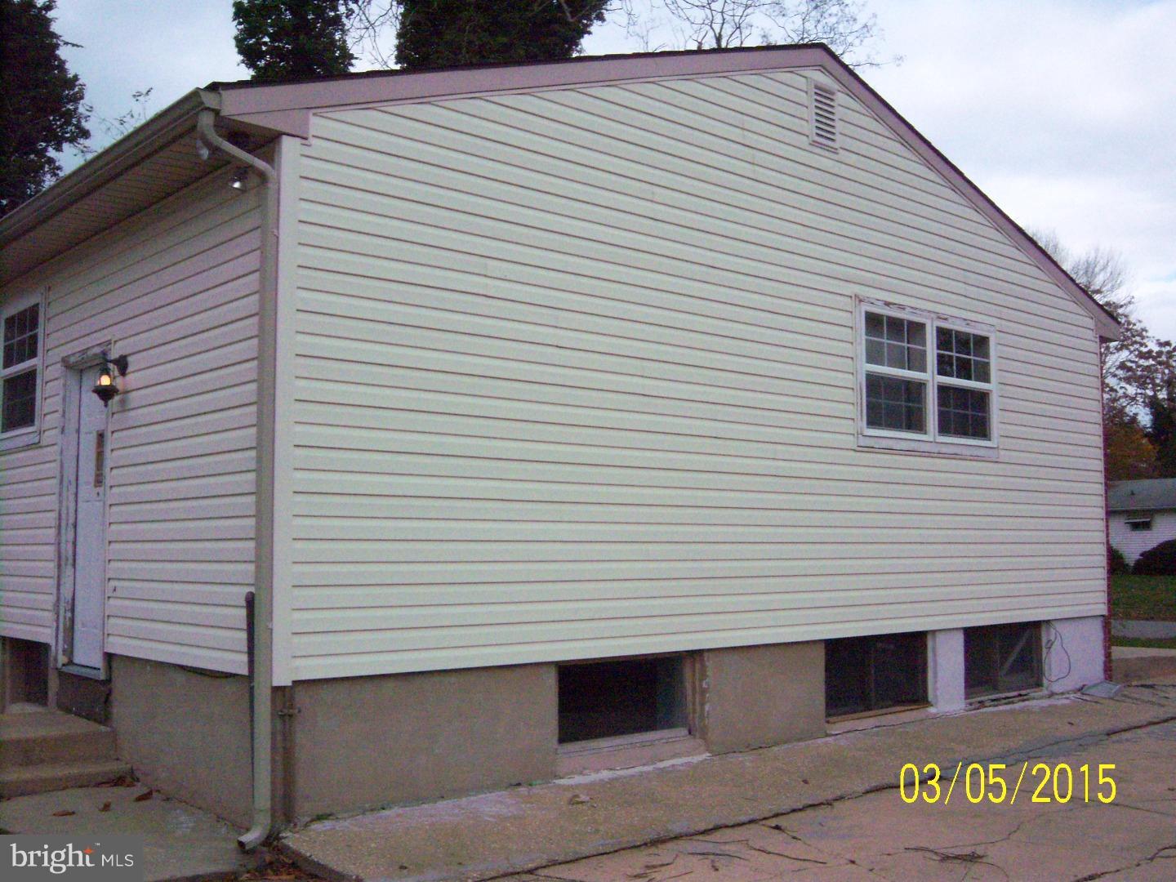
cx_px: 588
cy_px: 441
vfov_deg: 39.7
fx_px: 1223
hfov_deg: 51.4
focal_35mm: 36
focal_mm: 7.5
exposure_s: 1/1250
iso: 800
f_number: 4.8
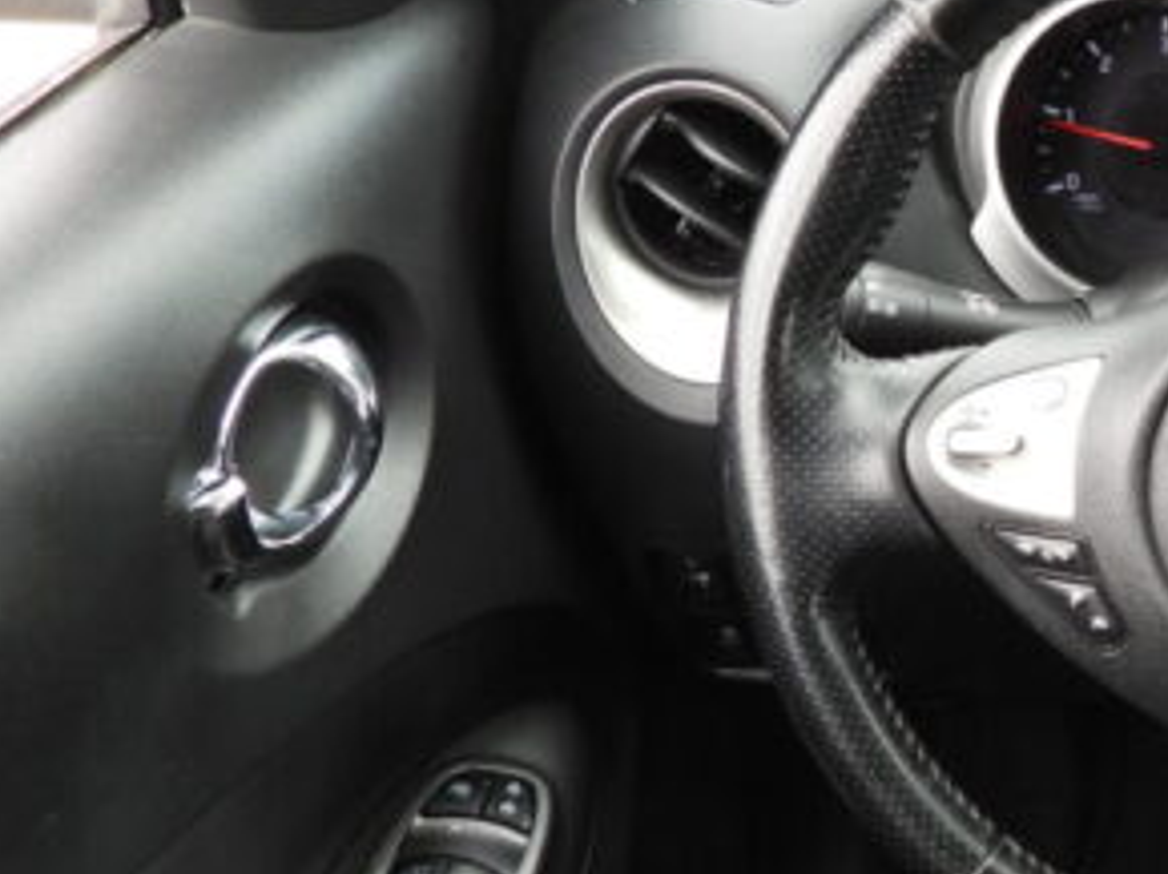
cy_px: 665
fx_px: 1989
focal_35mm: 59
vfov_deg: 24.5
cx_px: 1337
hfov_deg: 29.0
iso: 100
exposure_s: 1/60
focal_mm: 4.3
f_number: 2.8
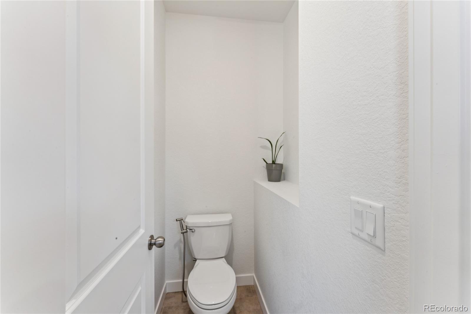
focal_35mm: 14
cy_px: 157
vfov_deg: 81.2
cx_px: 236
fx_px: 183
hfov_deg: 104.3
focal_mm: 14
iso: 100
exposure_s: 1.6
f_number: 22
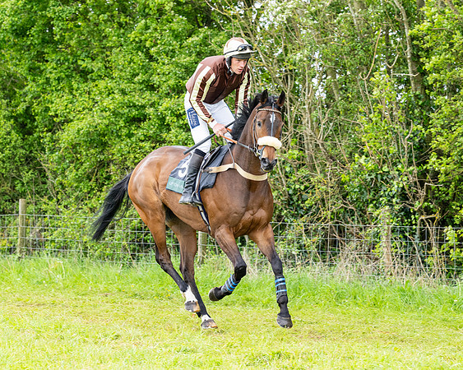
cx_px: 229
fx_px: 2860
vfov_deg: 7.4
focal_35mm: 209
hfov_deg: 9.3
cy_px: 174
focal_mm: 140
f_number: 5
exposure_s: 1/500
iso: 400
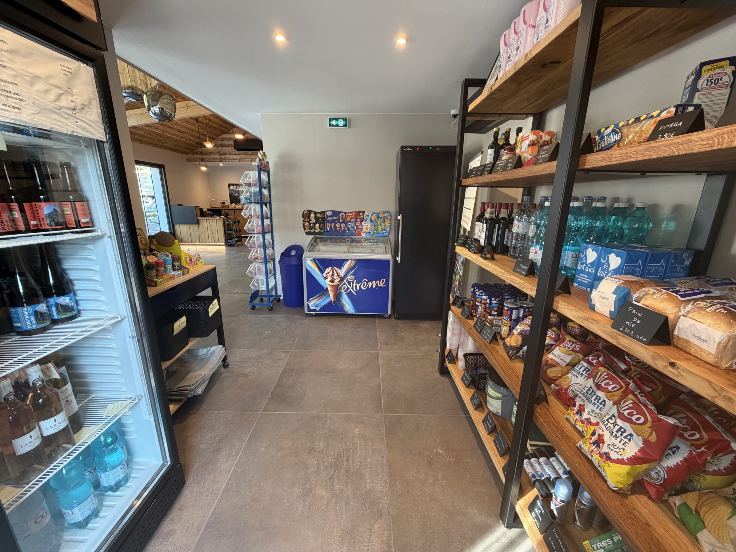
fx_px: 298
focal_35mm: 14
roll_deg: -0.2
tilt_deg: -15.0
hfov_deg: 102.1
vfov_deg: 85.7
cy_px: 276
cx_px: 368
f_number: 2.2
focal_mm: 2.22
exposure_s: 1/50
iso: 200
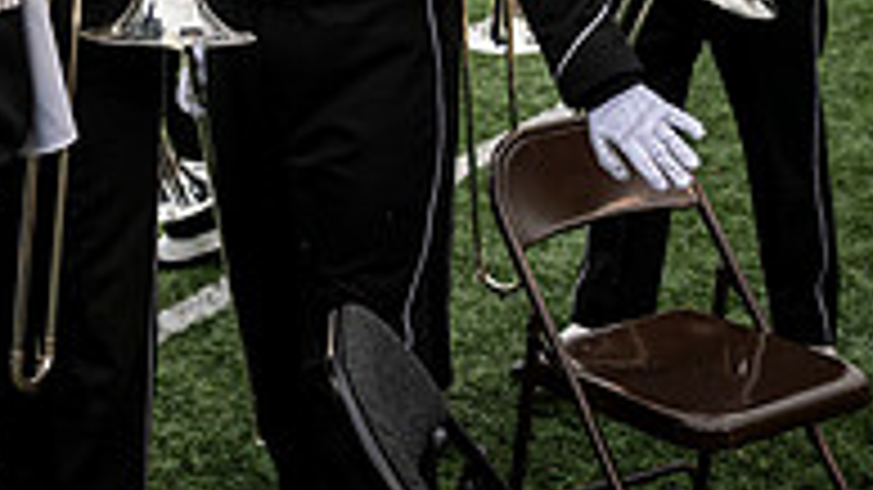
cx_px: 54
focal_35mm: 75
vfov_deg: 14.4
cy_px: -357
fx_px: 1736
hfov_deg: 27.0
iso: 100
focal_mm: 24
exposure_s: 1/500
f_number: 2.8
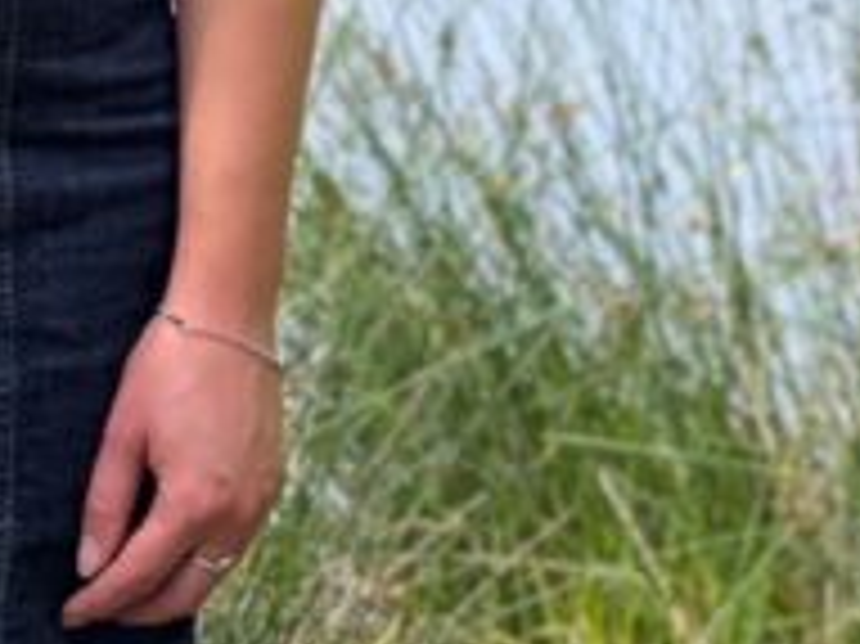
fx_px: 4866
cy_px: -419
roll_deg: -0.1
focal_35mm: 196
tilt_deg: -7.3
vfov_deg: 7.4
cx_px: -81
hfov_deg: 10.0
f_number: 1.6
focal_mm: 5.96
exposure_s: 1/920
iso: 64
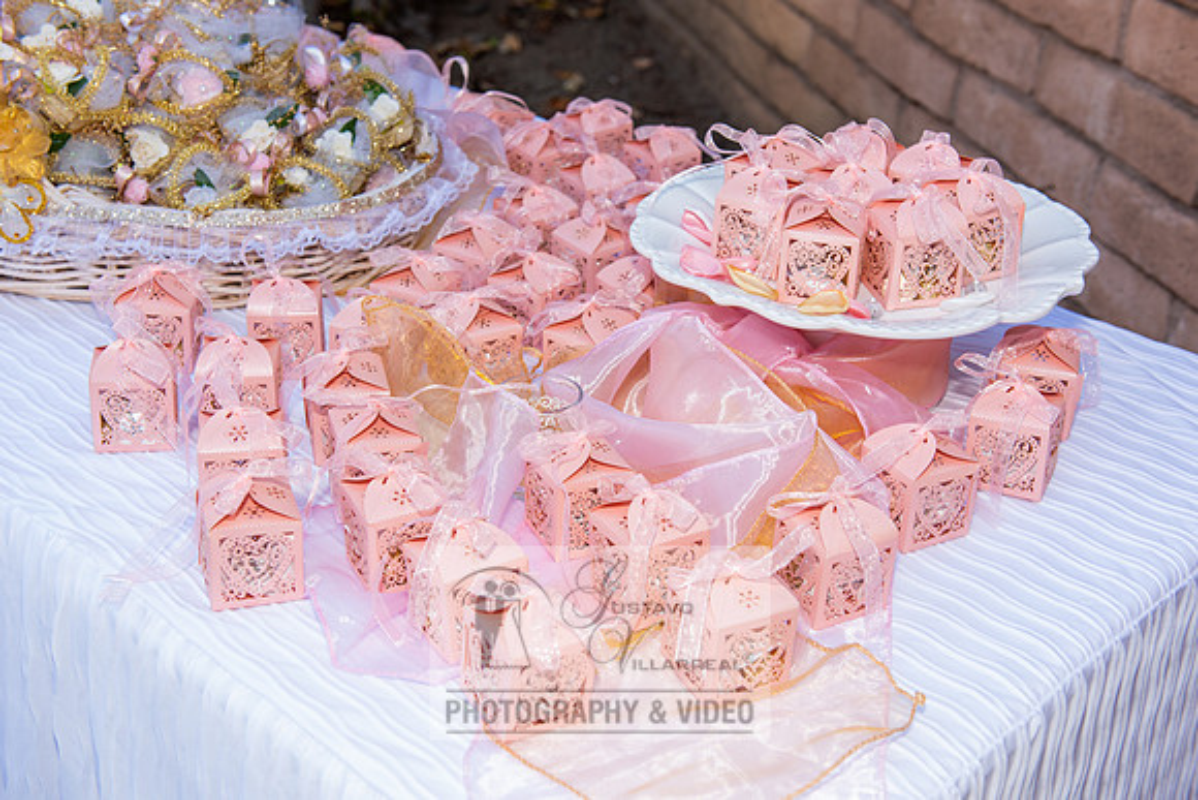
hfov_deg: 41.1
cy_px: 400
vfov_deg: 28.1
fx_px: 1598
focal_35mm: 48
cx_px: 599
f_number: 6.3
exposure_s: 1/100
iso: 200
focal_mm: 48
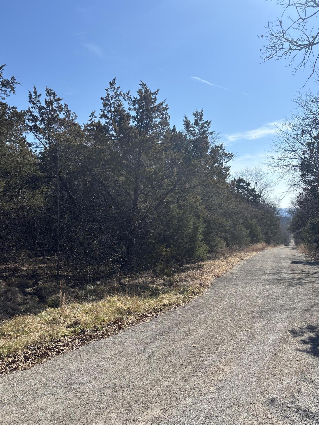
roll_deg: +4.7
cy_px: 216
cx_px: 158
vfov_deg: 65.3
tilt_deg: -2.2
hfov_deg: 51.3
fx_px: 332
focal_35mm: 27
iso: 50
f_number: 1.6
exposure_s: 1/4255
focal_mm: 5.96
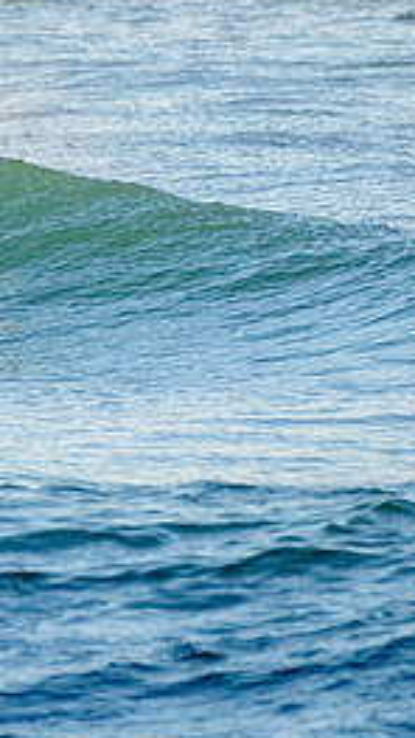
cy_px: 145
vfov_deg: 1.5
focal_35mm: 1417
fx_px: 27712
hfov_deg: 0.9
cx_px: -482
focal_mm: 500
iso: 500
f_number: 5.6
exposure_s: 1/2000
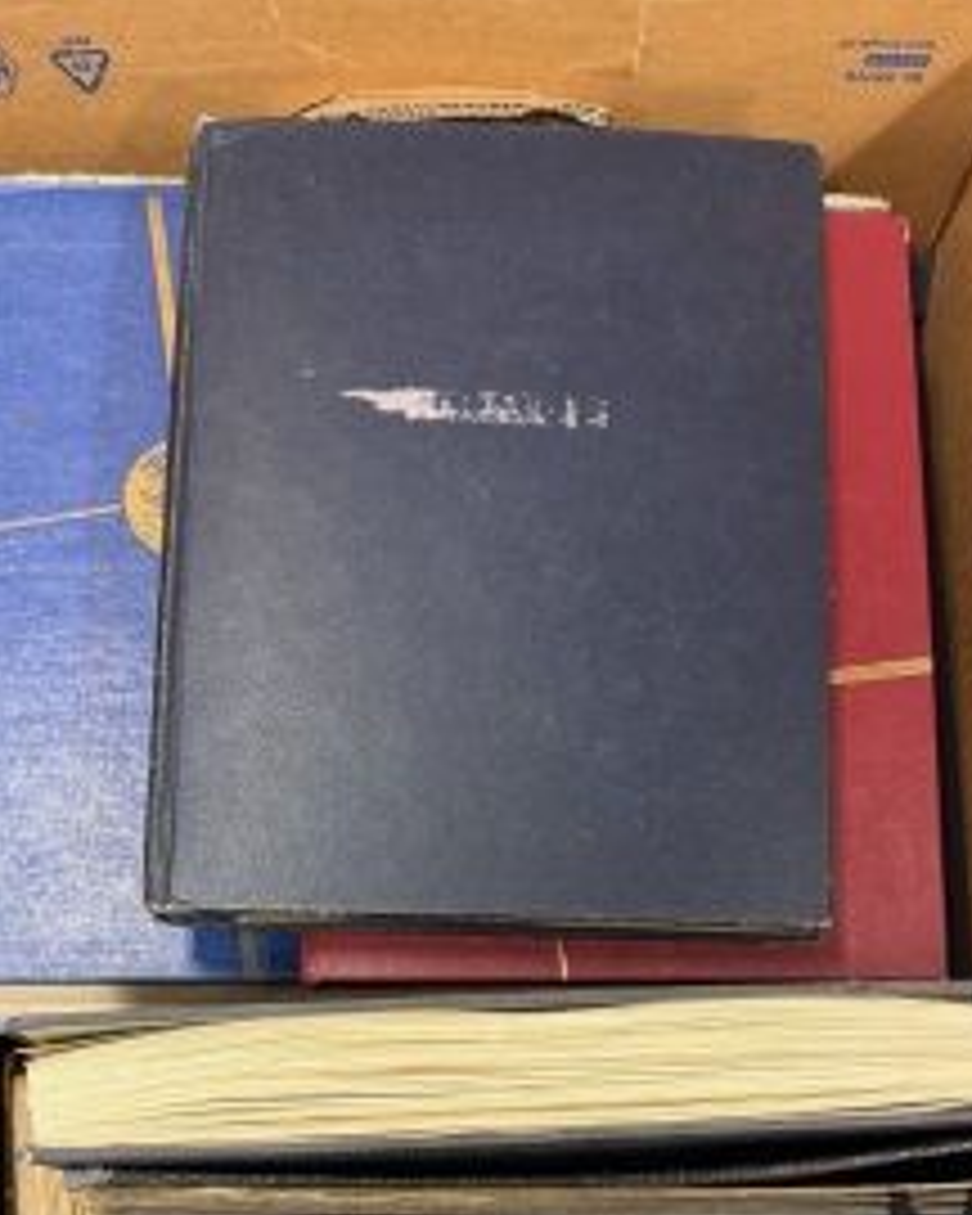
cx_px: 464
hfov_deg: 38.2
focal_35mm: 39
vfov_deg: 44.1
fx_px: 1402
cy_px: 1008
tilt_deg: -78.9
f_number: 1.78
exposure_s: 1/50
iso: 250
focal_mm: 6.76
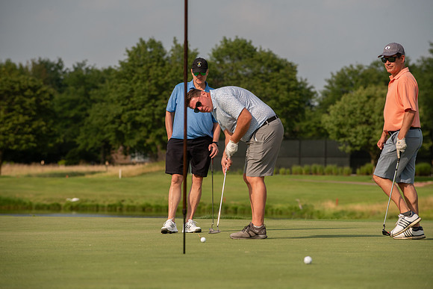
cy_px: 144
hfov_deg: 10.3
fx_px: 2406
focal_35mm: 200
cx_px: 216
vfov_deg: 6.9
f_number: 5
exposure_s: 1/1250
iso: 250
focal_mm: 200
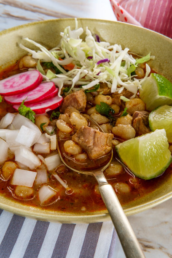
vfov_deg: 37.5
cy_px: 129
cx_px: 86
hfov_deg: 25.5
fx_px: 380
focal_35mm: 53
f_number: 16
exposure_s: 1/125
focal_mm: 35
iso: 200
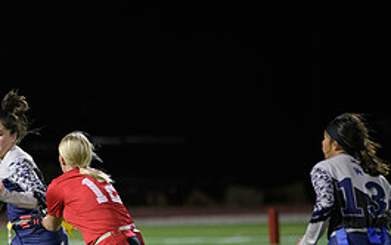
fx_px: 4756
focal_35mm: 446
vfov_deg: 2.9
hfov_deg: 4.7
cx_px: 22
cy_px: 199
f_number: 2.8
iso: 3600
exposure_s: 1/640
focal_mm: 200
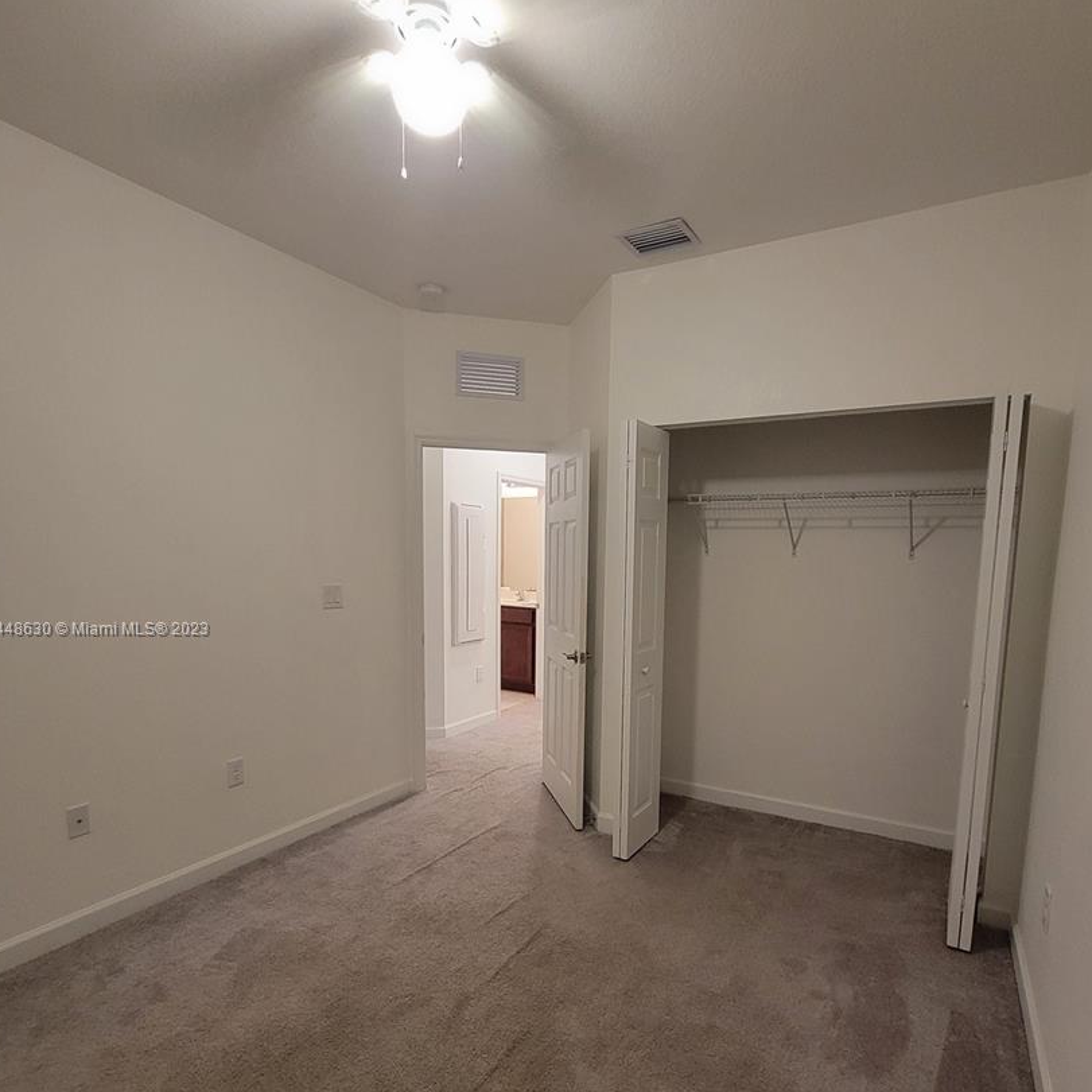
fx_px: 607
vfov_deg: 83.4
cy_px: 630
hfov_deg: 83.9
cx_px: 568
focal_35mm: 17
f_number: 2.2
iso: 320
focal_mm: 2.2
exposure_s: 1/40
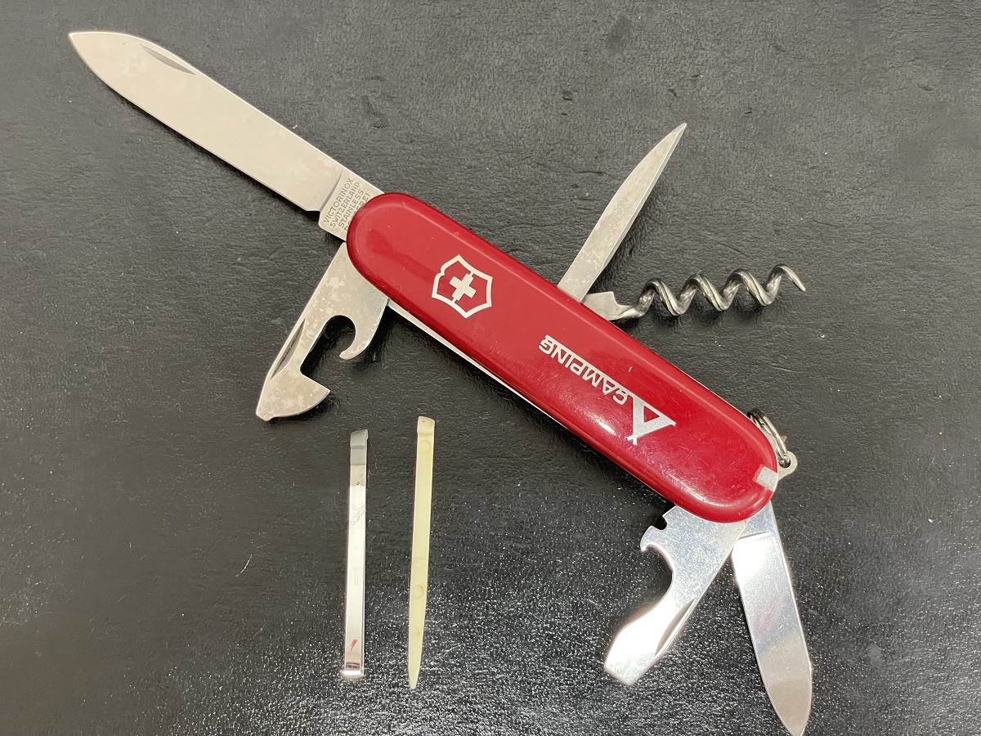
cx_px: 490
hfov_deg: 36.8
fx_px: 1474
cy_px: 368
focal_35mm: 52
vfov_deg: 28.0
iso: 800
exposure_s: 1/60
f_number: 2
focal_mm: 6
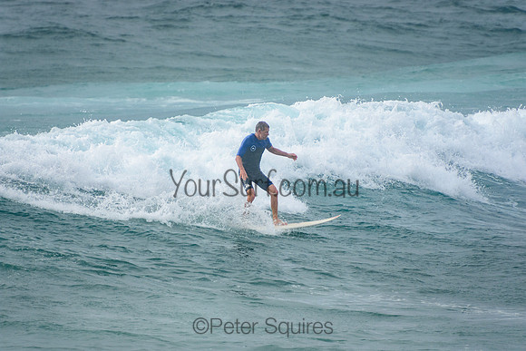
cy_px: 176
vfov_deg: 2.3
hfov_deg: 3.4
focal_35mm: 600
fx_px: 8768
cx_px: 263
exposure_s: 1/2000
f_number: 5.6
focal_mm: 400
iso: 360
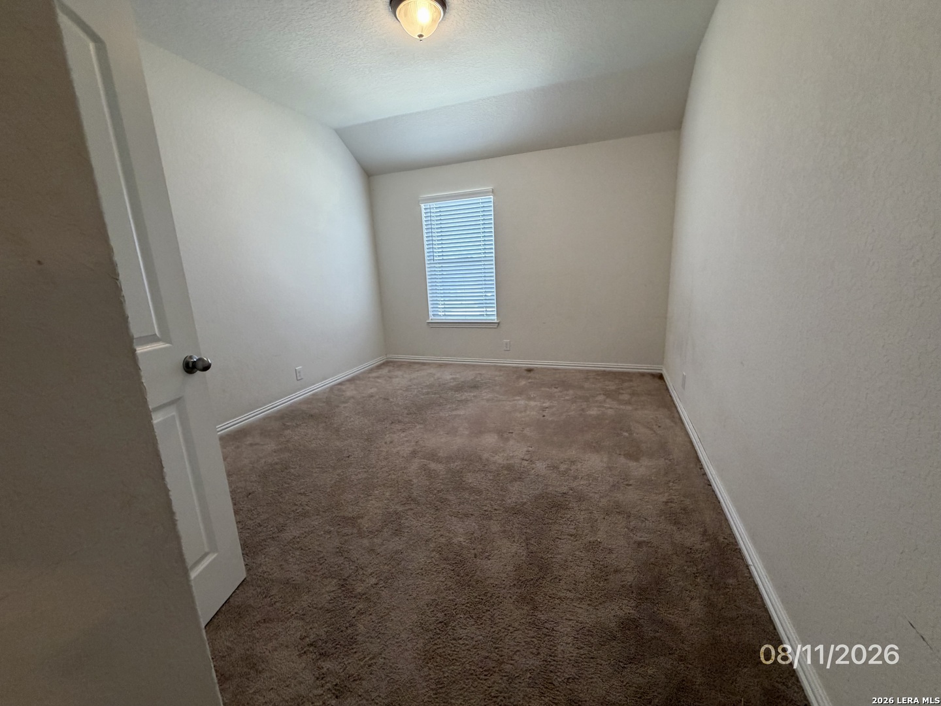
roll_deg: +3.1
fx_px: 381
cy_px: 353
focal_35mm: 14
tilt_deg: -12.7
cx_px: 470
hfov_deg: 102.1
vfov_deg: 85.7
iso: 250
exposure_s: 1/120
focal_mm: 2.22
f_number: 2.2
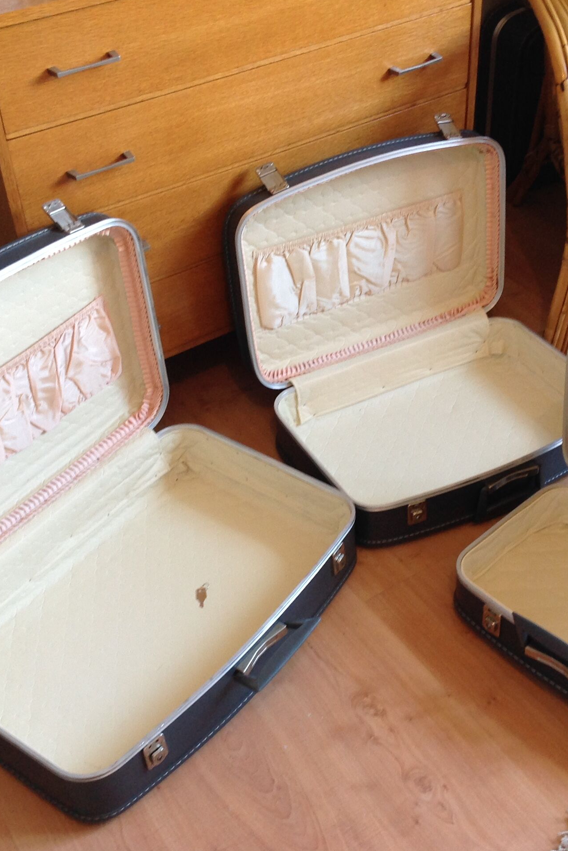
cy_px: 425
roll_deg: +2.7
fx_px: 1160
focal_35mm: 49
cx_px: 316
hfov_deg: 27.5
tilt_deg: -40.2
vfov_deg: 40.3
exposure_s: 1/15
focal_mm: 4.28
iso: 64
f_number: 2.4
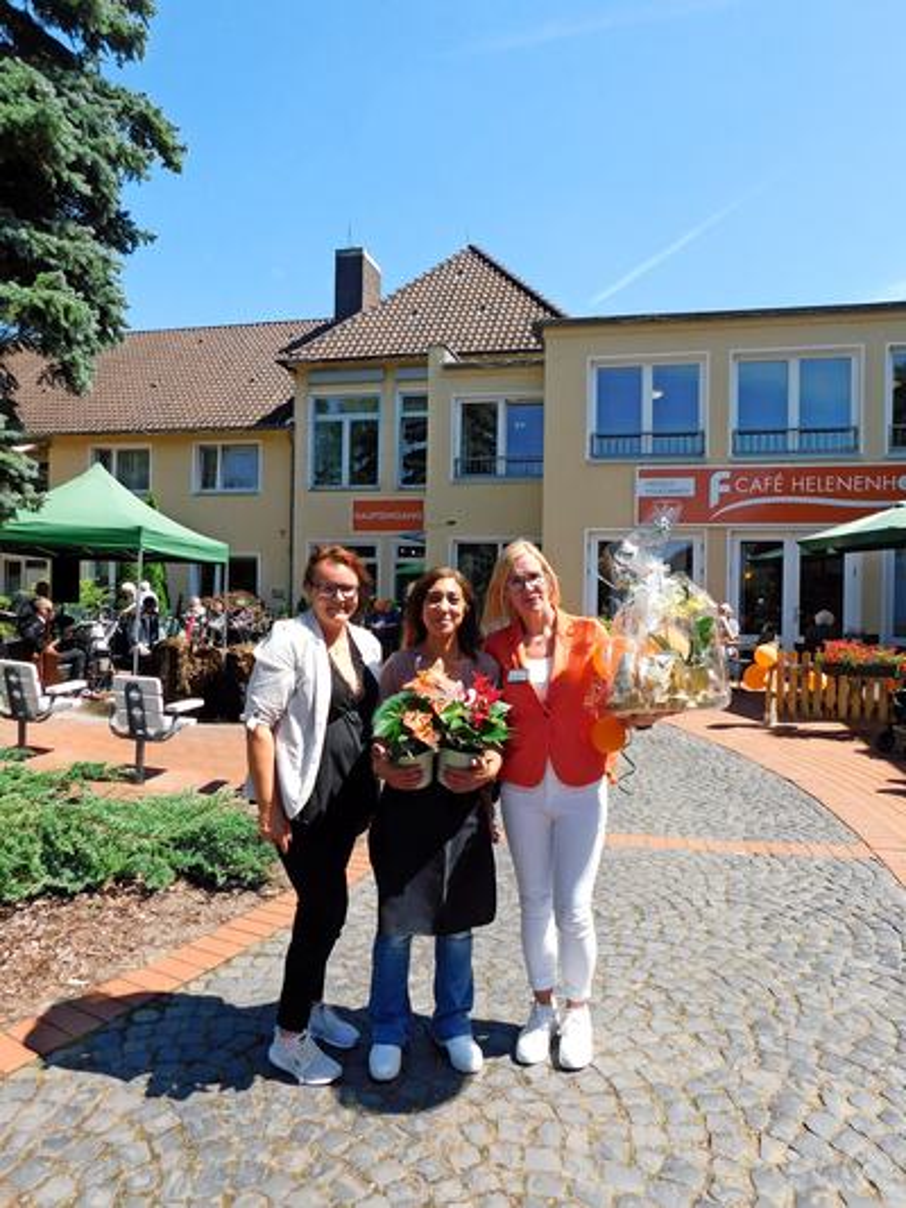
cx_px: 453
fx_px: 837
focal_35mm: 24
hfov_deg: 56.8
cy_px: 604
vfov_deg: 71.6
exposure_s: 1/1000
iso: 125
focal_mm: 4.1
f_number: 3
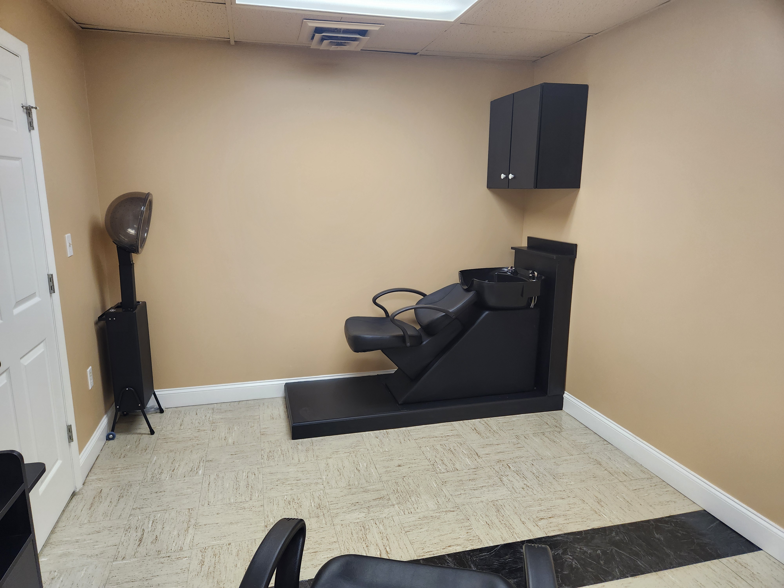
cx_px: 392
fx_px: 521
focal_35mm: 23
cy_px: 294
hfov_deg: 73.9
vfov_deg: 58.9
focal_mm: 5.4
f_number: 1.8
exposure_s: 1/120
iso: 200
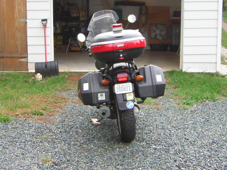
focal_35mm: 74
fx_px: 485
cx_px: 114
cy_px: 85
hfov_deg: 26.3
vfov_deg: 19.9
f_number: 3.8
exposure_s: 1/43
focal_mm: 9.6
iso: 50
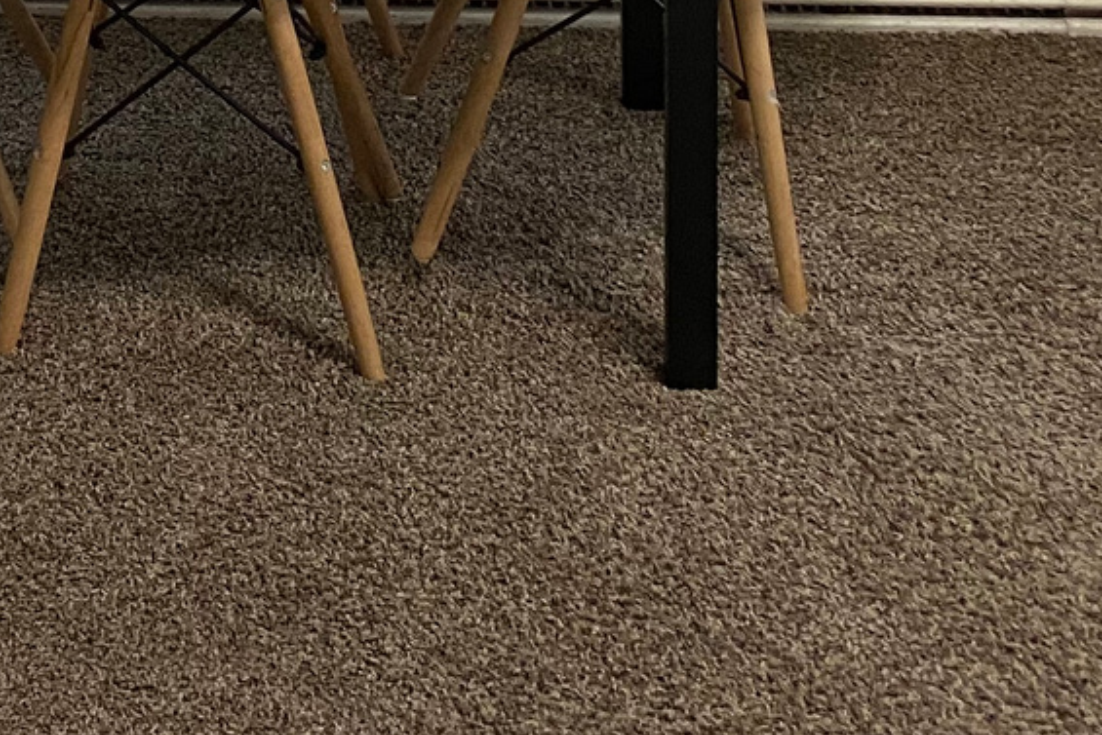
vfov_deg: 12.4
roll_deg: +5.1
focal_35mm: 98
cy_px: -719
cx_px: -345
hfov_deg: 19.2
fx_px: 3000
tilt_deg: -8.1
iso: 200
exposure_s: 1/60
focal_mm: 4.25
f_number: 1.8
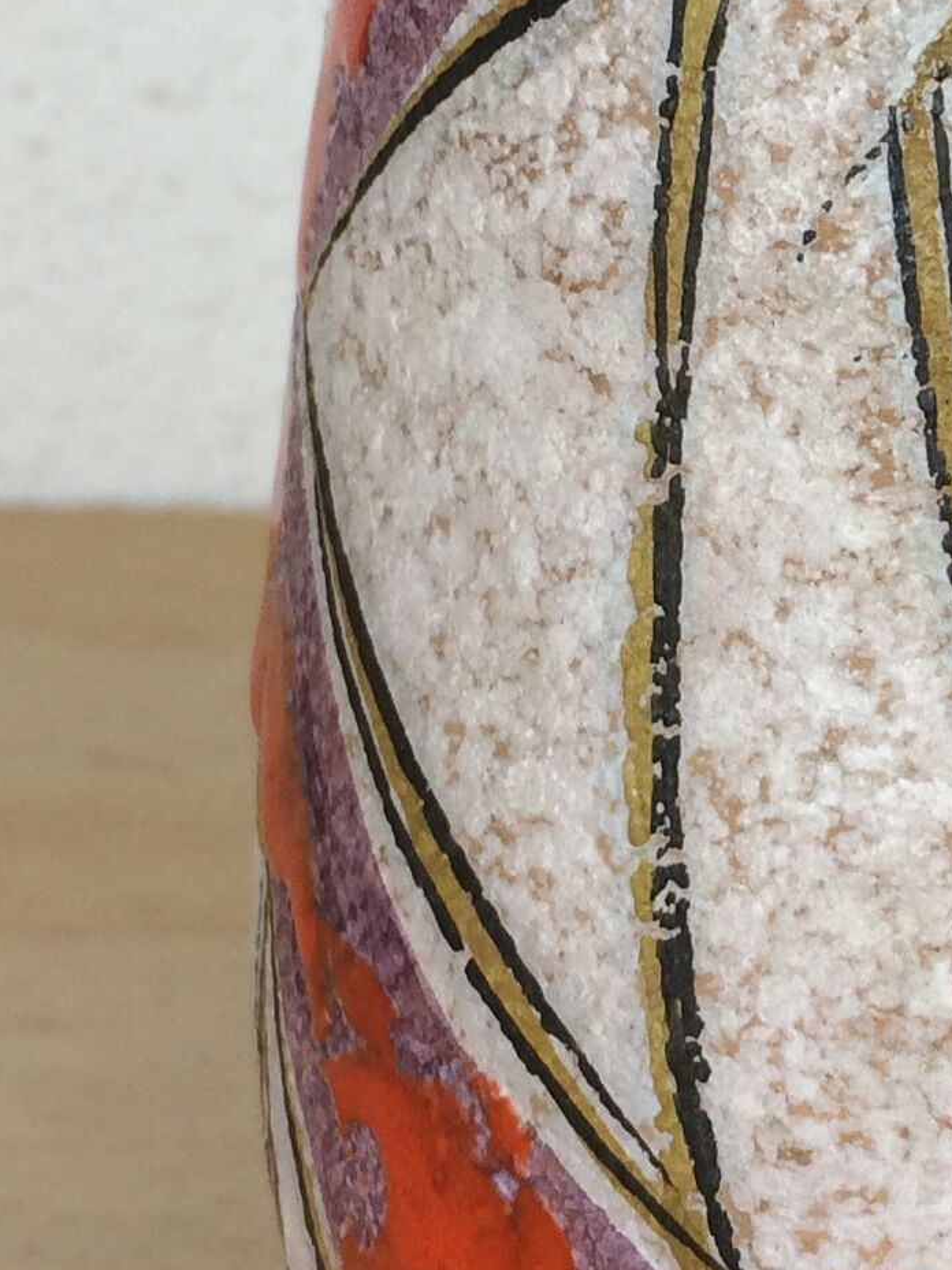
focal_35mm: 102
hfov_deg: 14.0
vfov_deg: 19.0
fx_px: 3740
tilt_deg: -12.0
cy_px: 208
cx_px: 1167
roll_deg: -0.2
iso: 40
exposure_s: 1/50
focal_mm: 4.15
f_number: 2.2
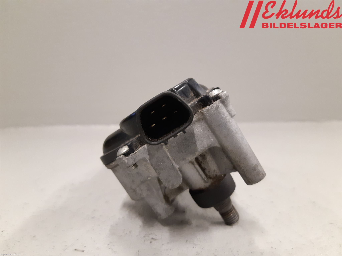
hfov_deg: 67.3
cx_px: 171
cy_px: 128
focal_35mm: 26
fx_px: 257
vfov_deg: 53.1
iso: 250
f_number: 1.7
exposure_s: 1/50
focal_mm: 3.93
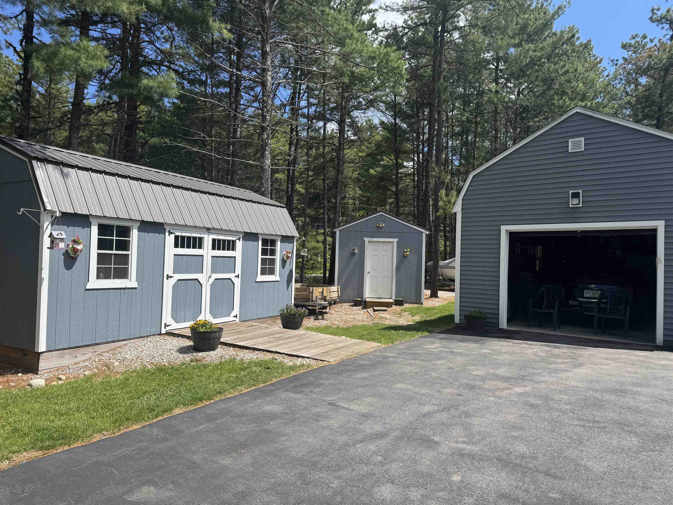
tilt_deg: +2.0
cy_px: 252
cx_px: 336
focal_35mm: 24
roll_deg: -1.6
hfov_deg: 71.6
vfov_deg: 56.8
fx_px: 467
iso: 80
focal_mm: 6.76
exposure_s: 1/3597
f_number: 1.78
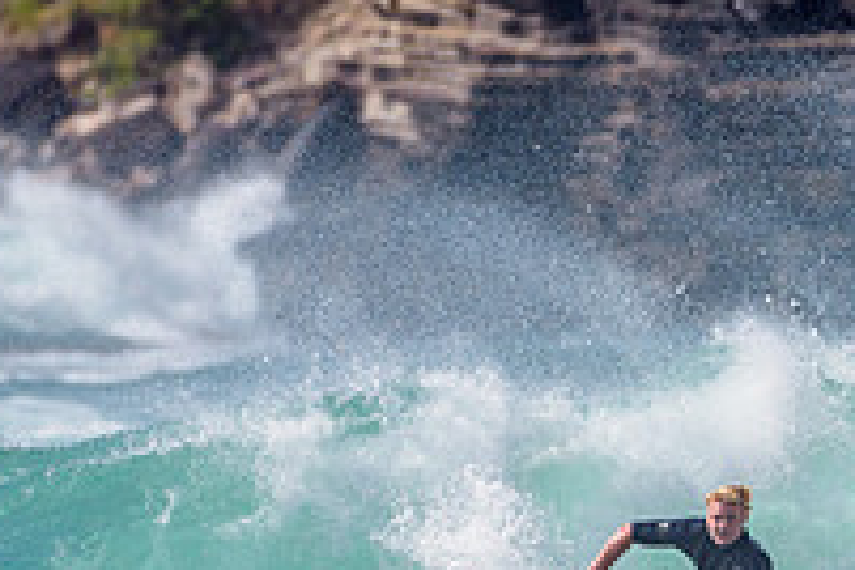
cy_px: 661
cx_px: 574
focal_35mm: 1770
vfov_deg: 0.8
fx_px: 42034
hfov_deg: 1.2
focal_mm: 500
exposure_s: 1/2000
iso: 90
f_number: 5.6
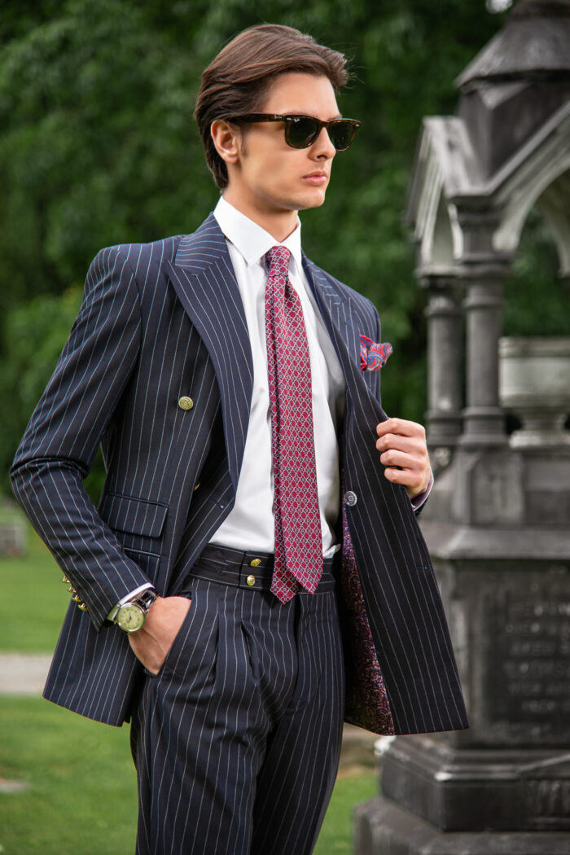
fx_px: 2494
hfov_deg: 13.0
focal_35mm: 105
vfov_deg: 19.5
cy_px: 428
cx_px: 285
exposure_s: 1/160
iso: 100
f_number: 4
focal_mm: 105
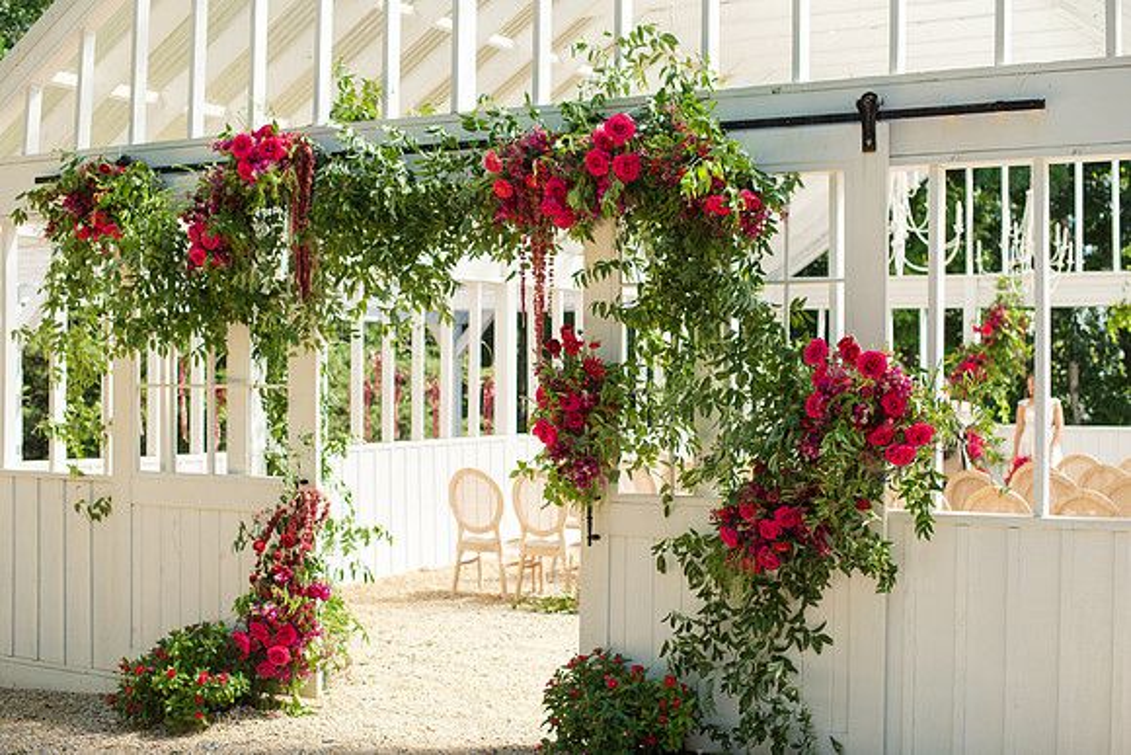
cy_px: 378
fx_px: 1599
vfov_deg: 26.5
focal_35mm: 51
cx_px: 566
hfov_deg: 38.9
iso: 100
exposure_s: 1/500
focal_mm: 50
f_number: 3.2
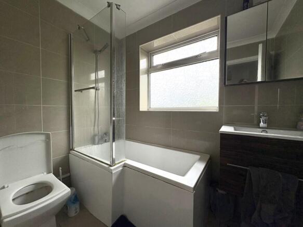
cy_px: 114
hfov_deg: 102.1
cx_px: 152
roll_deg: +0.4
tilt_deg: -1.6
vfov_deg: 85.7
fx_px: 123
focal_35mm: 14
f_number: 2.2
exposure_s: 1/464
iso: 64
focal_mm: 2.22
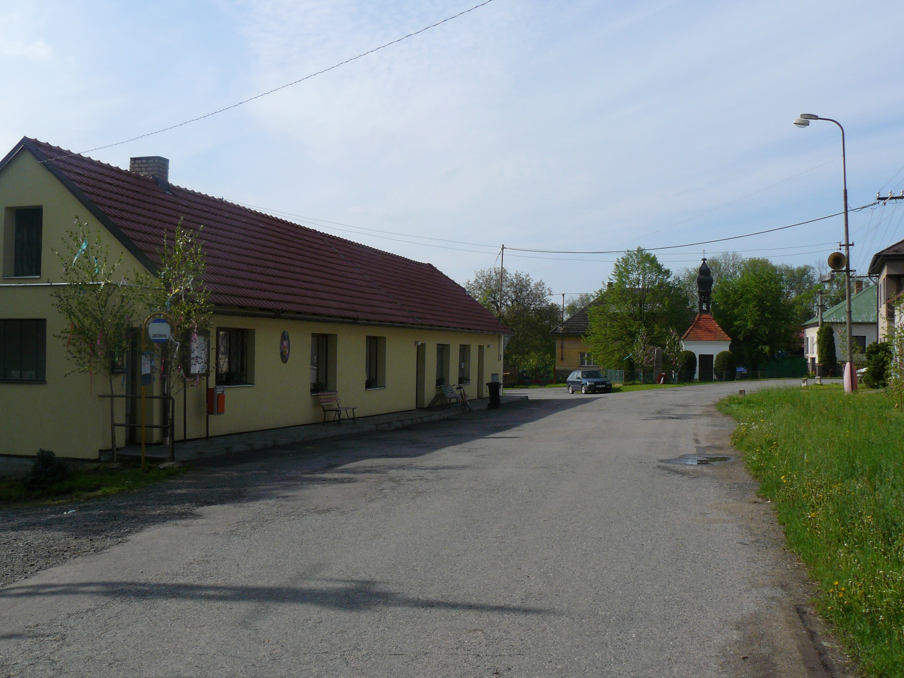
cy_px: 340
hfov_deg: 49.0
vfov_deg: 37.7
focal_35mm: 38
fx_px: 992
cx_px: 453
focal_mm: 6
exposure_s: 1/400
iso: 100
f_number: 6.3
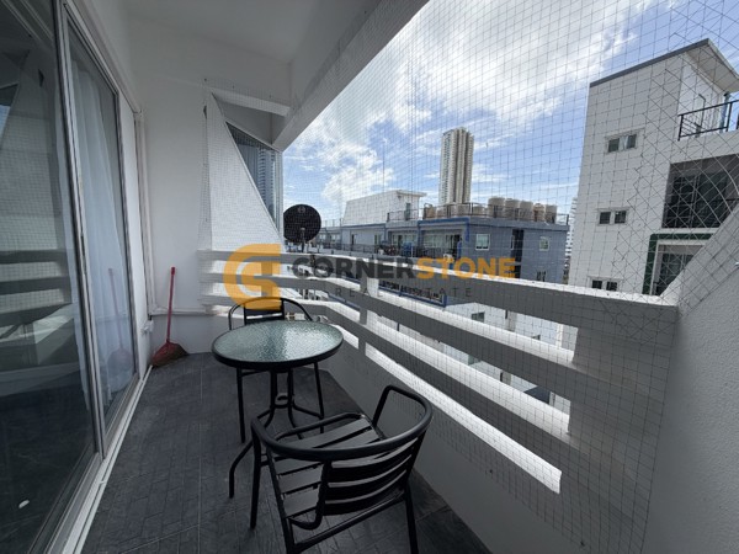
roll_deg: -1.4
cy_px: 277
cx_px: 370
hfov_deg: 102.1
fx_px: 299
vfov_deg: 85.7
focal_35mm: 14
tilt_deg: -6.9
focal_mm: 2.22
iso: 25
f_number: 2.2
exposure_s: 1/809
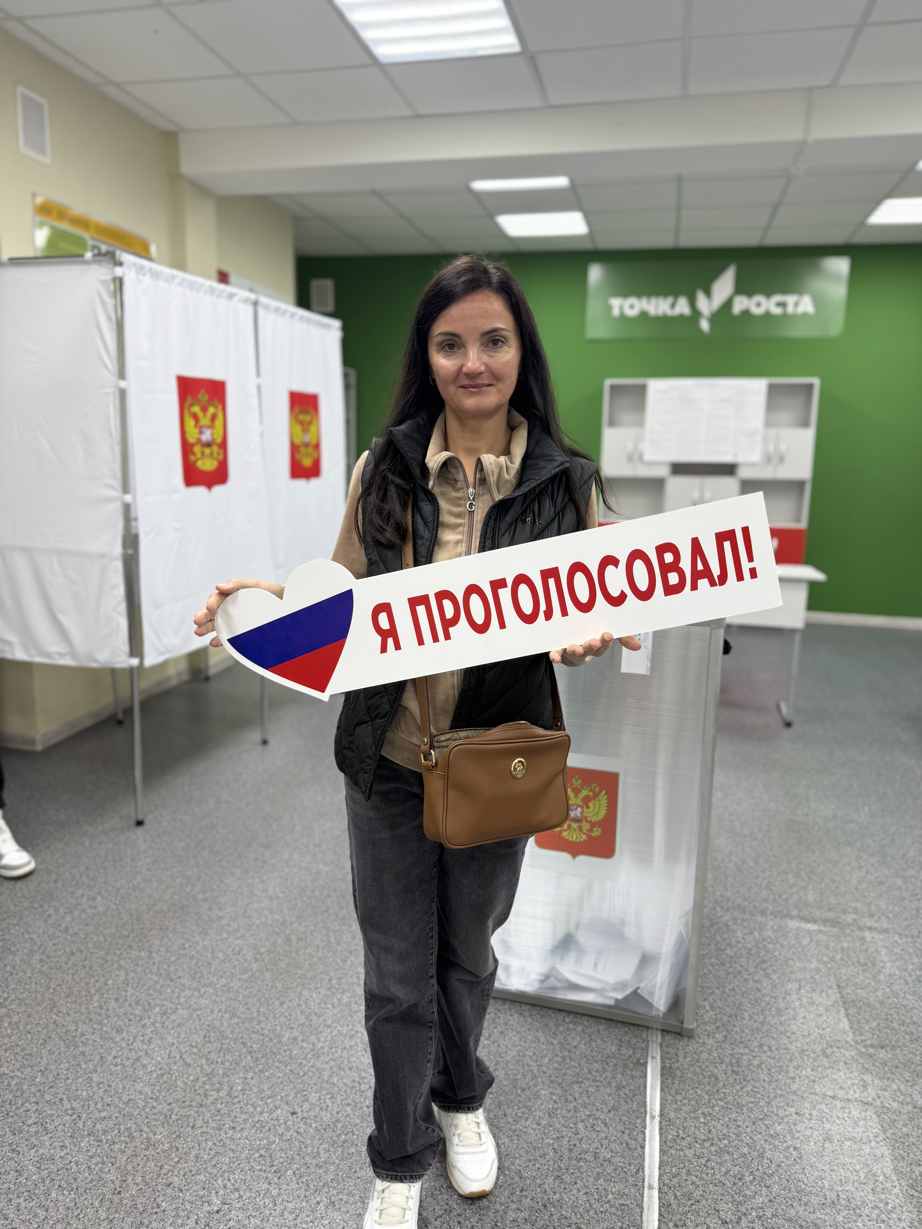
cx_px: 461
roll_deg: -1.9
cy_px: 614
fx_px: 852
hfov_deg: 56.8
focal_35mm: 24
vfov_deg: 71.6
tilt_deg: -11.0
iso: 100
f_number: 1.78
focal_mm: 6.76
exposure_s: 1/100
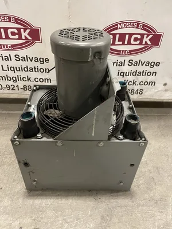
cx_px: 86
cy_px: 114
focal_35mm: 26
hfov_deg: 53.1
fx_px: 172
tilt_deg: -39.2
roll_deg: -3.0
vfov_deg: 67.3
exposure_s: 1/40
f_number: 1.6
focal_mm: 4.2
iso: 500
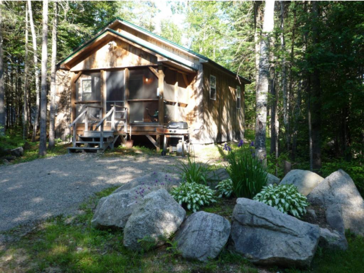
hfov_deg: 51.3
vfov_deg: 39.7
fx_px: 379
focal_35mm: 36
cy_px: 136
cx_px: 182
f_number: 3.8
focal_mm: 6.3
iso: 100
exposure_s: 1/100
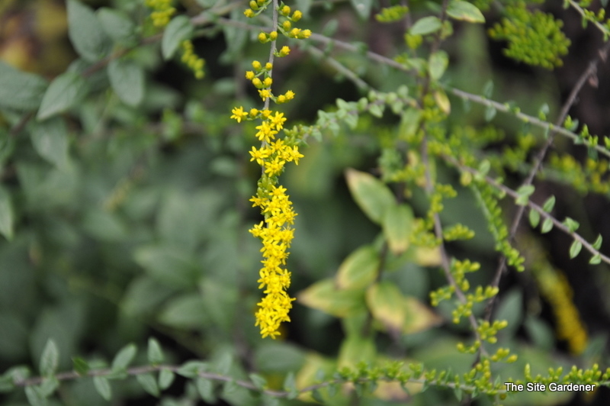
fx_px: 2489
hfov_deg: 14.0
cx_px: 305
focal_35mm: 147
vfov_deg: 9.3
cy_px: 203
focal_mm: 98
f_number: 5.6
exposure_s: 1/100
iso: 400
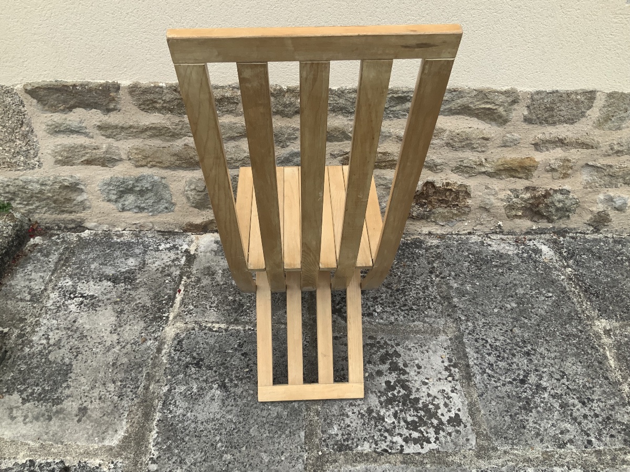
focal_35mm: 29
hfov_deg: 61.7
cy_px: 236
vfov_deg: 48.2
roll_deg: -2.2
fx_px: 528
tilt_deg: -40.9
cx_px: 315
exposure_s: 1/514
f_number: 1.8
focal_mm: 3
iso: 16
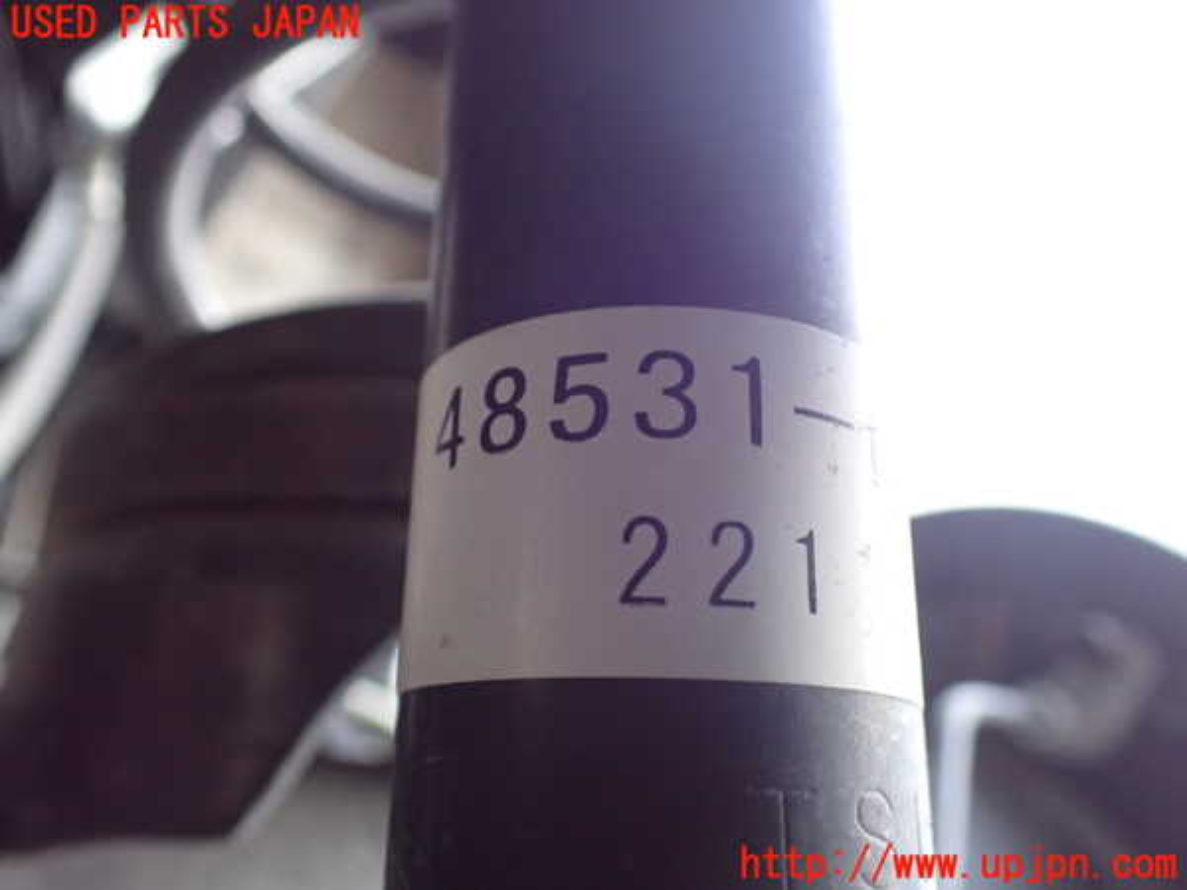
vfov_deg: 46.8
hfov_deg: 60.0
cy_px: 445
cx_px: 594
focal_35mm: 30
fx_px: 1029
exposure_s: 1/125
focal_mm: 5.4
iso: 640
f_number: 2.3
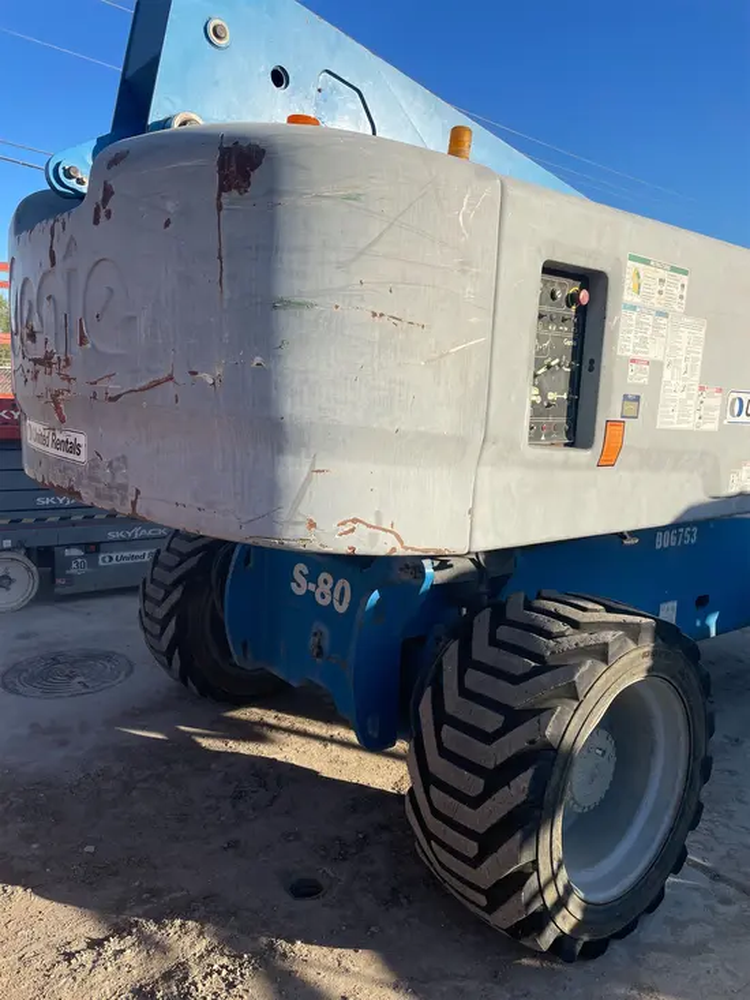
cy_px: 500
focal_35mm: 26
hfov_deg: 53.1
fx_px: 751
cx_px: 375
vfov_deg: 67.3
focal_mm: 4.2
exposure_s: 1/4132
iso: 50
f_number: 1.6
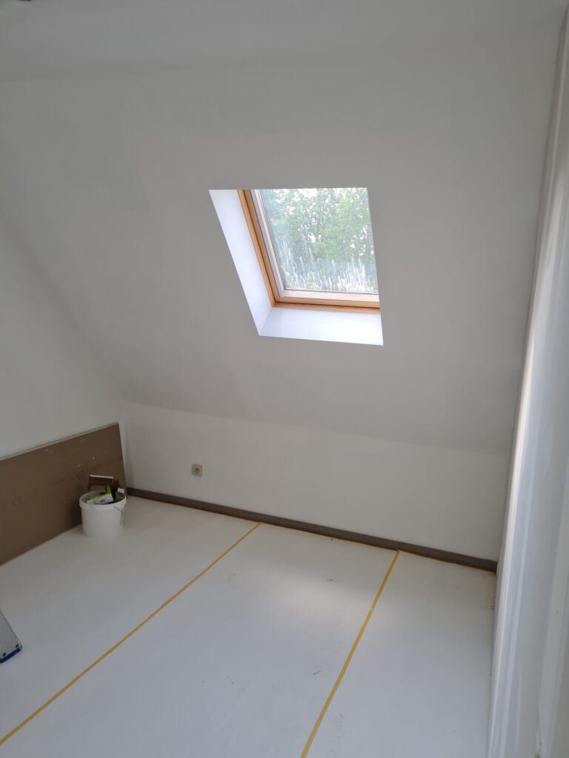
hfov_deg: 53.1
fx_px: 570
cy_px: 379
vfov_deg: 67.3
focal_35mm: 26
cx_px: 284
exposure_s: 1/109
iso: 50
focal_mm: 5.4
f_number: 1.8
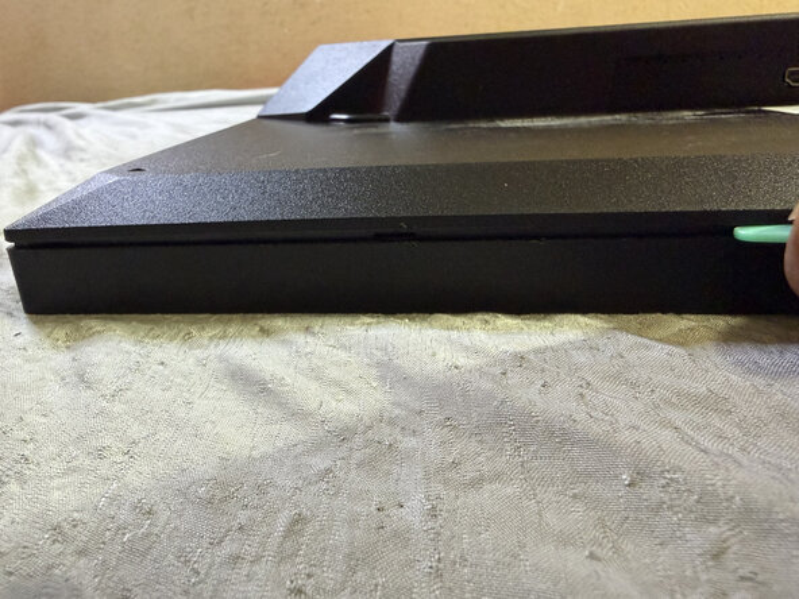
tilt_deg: -19.3
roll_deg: +4.5
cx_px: 400
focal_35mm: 26
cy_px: 300
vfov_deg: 53.1
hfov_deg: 67.3
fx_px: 600
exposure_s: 1/60
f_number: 2.2
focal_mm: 2.22
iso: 500
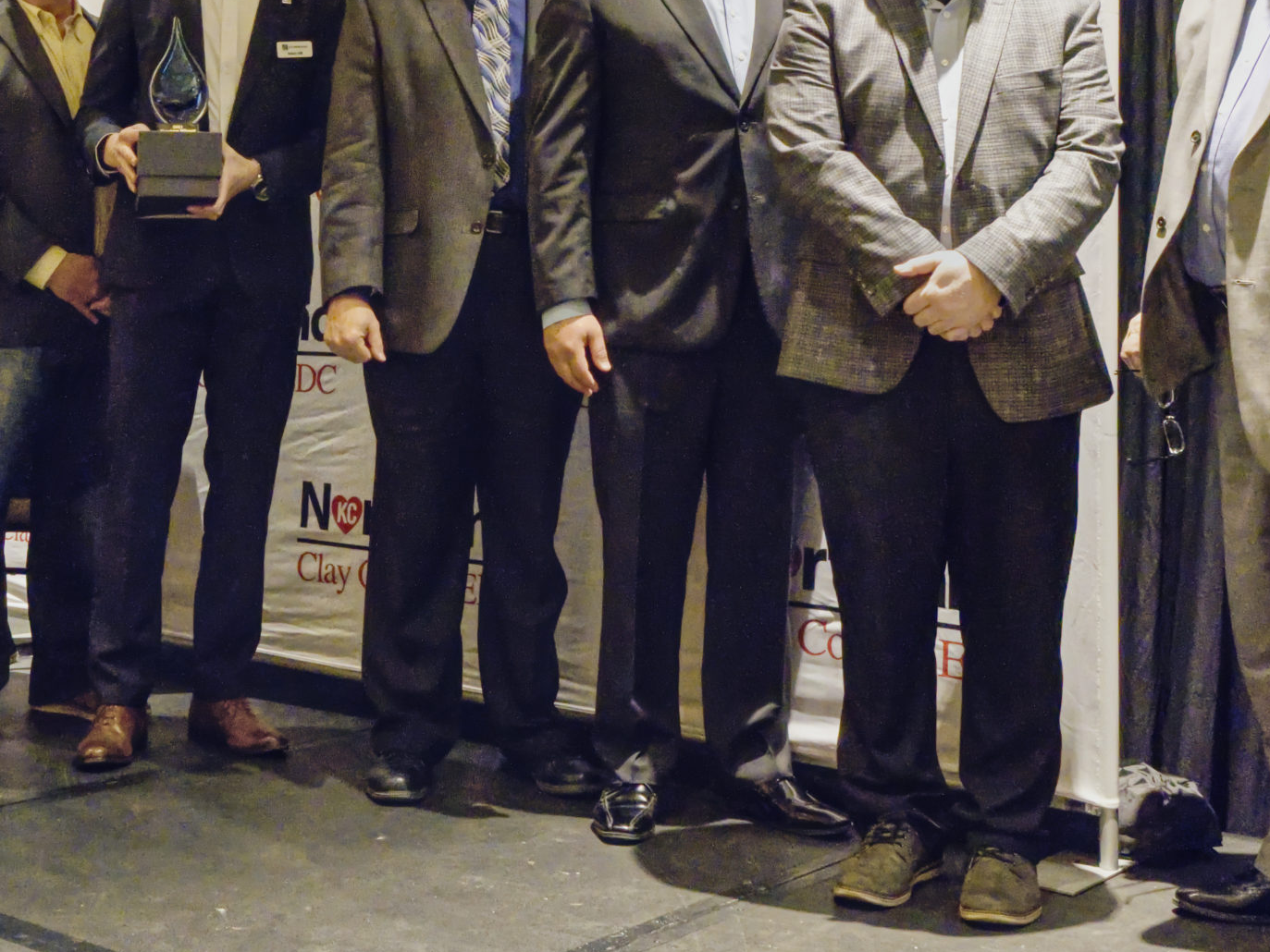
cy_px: 185
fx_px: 1908
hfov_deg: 36.5
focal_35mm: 52
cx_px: 429
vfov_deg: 27.5
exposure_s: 1/20
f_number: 7.1
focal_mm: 19.6
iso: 12800
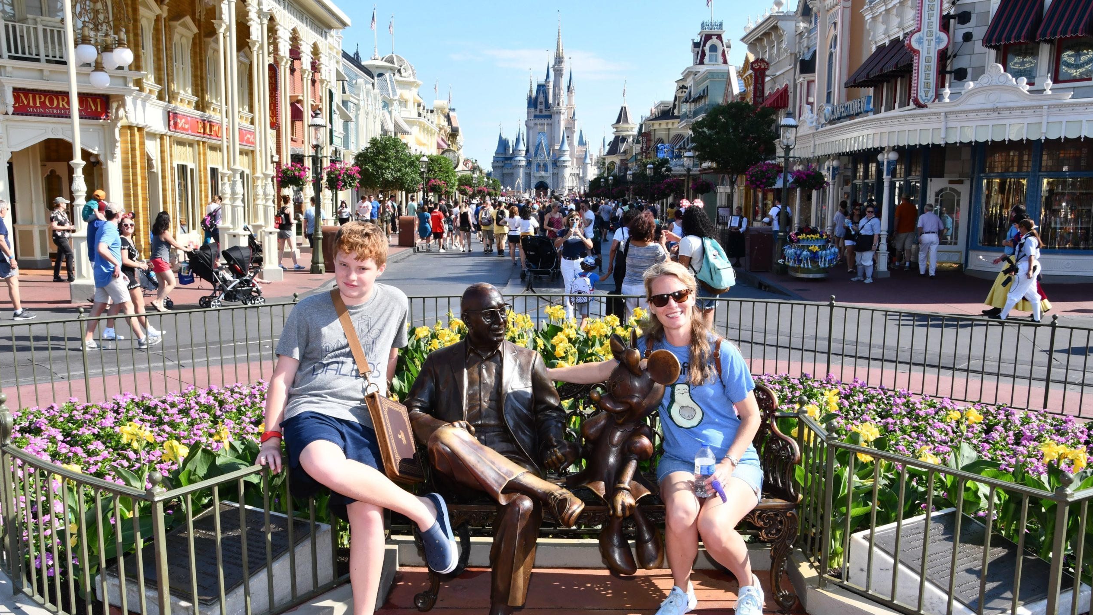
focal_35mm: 35
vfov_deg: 33.6
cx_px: 544
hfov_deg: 56.6
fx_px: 1014
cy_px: 355
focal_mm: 22
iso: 400
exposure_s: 1/250
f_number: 13
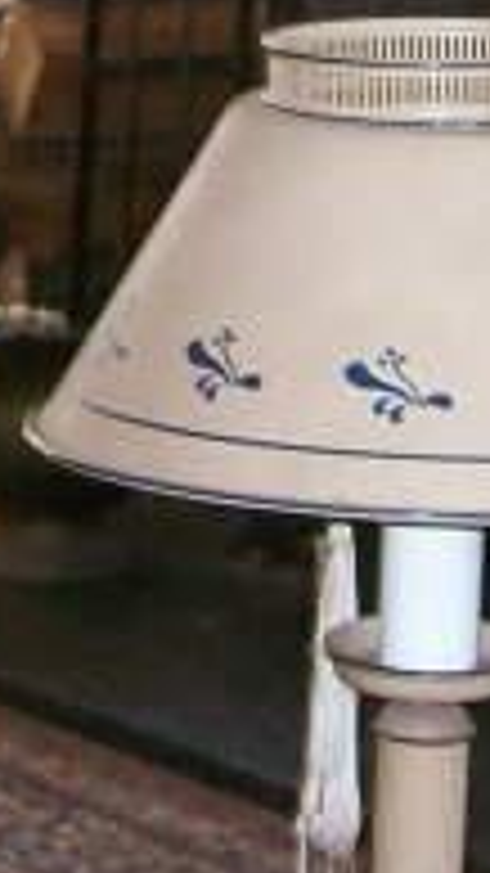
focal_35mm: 207
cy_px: -158
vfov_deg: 10.3
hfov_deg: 5.9
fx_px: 4786
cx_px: 153
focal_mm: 6
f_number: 2.7
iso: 140
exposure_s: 1/16
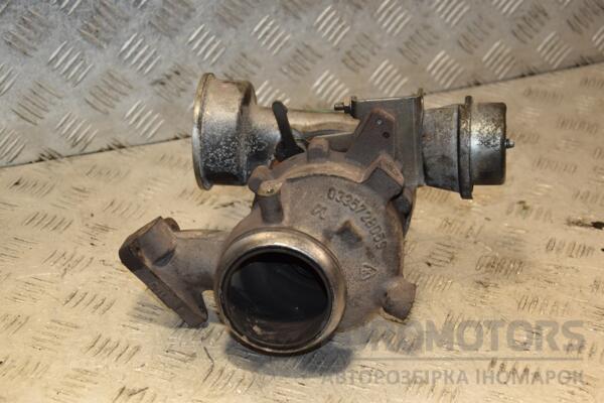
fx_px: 1309
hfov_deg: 26.0
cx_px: 302
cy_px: 202
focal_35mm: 78
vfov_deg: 17.5
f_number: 5
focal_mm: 52
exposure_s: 1/200
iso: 800
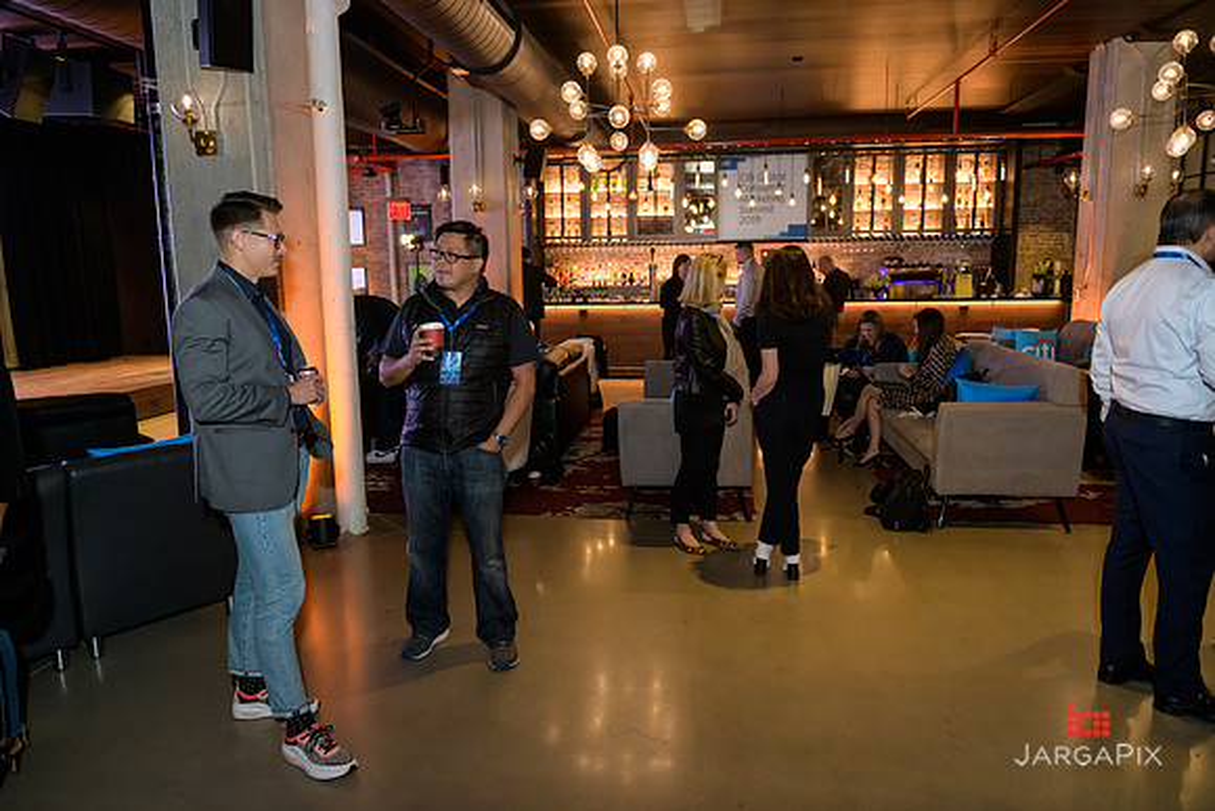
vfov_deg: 53.2
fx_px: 810
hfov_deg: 73.7
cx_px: 608
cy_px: 406
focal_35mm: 24
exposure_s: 1/125
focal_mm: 24
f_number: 3.2
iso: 1250
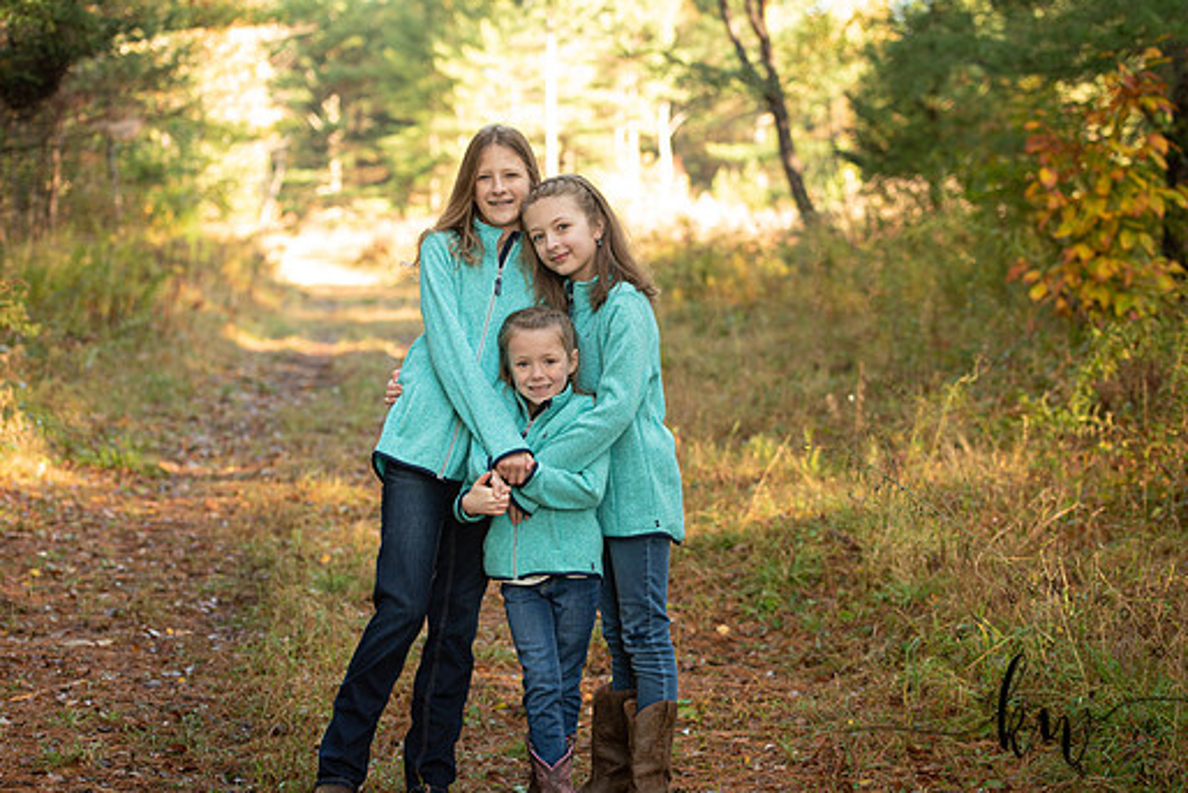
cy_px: 415
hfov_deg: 25.7
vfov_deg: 17.3
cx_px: 592
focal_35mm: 79
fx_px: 2608
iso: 400
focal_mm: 70
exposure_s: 1/200
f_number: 3.2
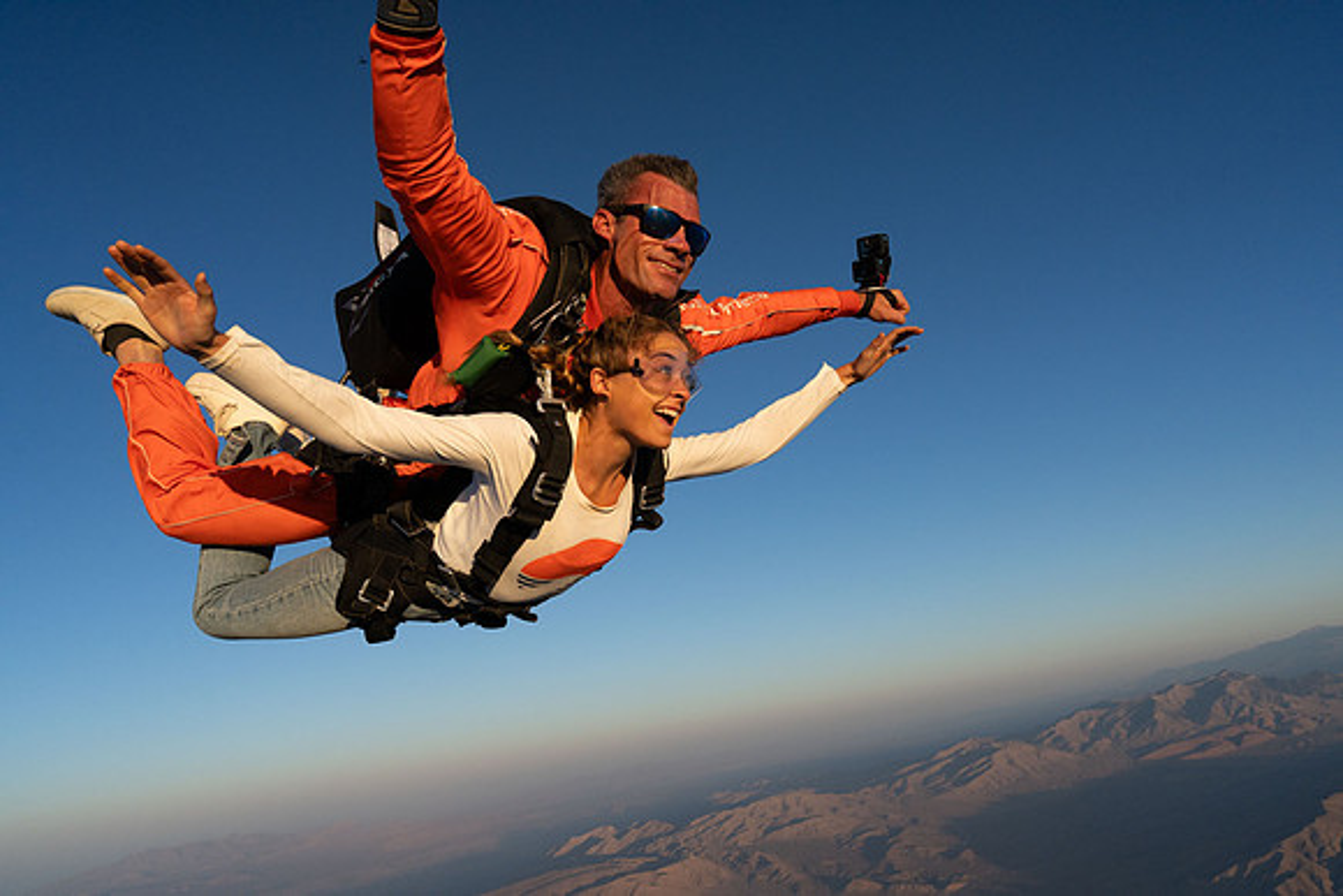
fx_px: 896
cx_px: 672
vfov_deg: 53.2
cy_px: 448
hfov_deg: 73.7
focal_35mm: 24
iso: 1250
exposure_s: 1/2000
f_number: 9
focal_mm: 24
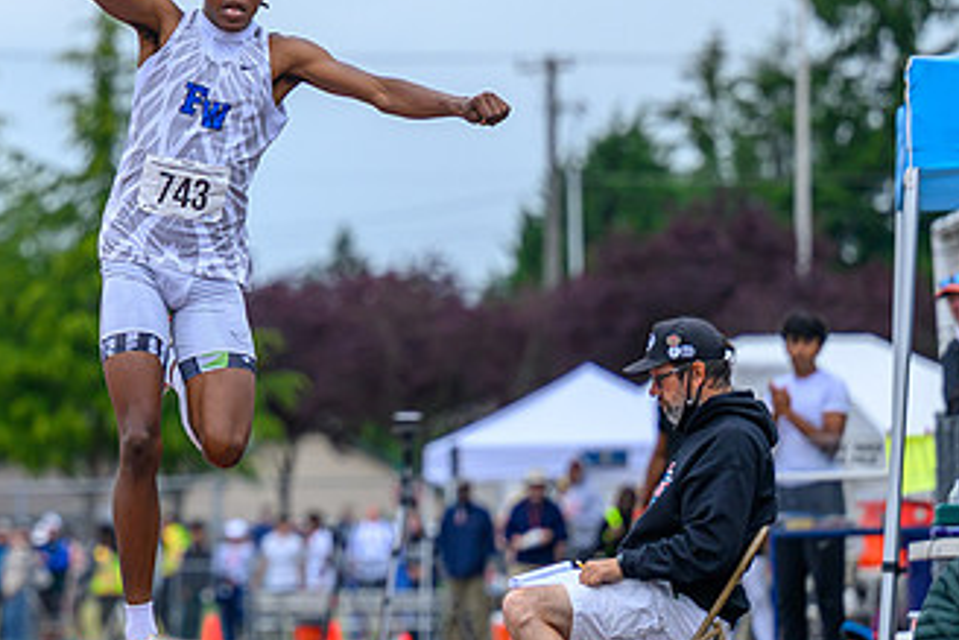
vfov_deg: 3.9
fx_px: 9381
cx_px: 192
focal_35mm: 352
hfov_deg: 5.8
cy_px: 398
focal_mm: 135
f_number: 2.8
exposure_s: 1/2500
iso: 280
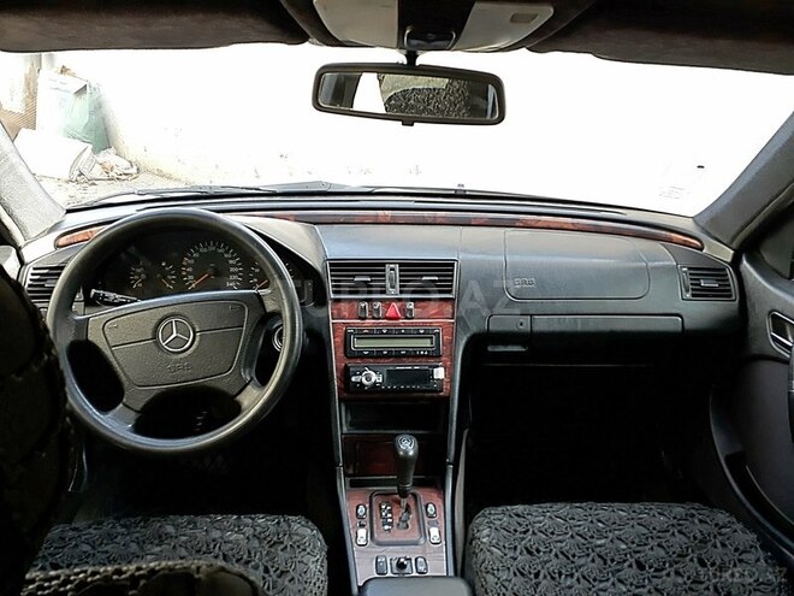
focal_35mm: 27
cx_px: 397
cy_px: 298
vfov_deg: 51.4
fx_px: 619
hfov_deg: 65.3
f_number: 1.9
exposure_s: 1/33
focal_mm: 3.6
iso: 64
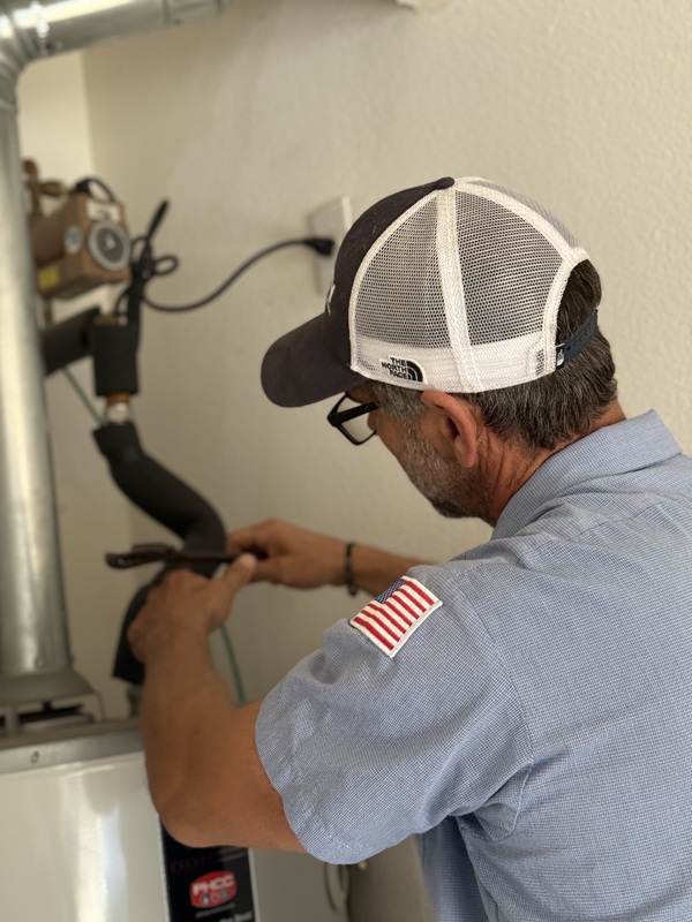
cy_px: 461
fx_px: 1279
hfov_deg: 30.3
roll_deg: +6.2
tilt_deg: +8.7
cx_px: 346
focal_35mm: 48
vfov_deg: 39.7
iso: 100
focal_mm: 6.76
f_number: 1.78
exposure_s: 1/171
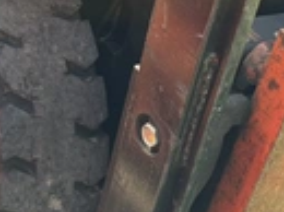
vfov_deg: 19.0
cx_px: 20
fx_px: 606
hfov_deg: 25.4
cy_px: -24
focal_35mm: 74
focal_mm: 6.76
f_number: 1.78
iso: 80
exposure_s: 1/281
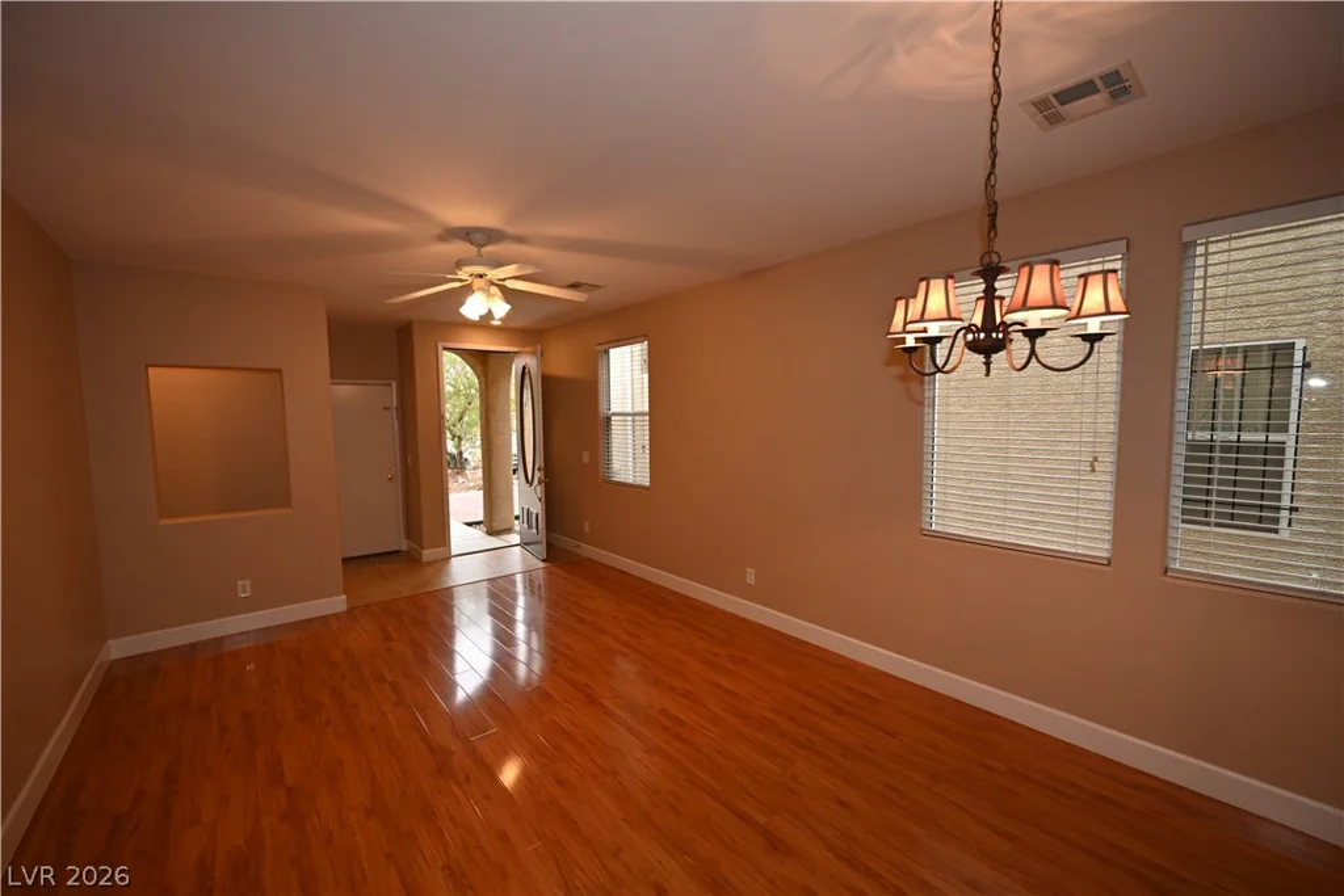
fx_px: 523
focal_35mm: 14
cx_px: 672
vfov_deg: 81.2
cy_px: 448
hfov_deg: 104.2
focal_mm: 14
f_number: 4
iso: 250
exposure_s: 1/60
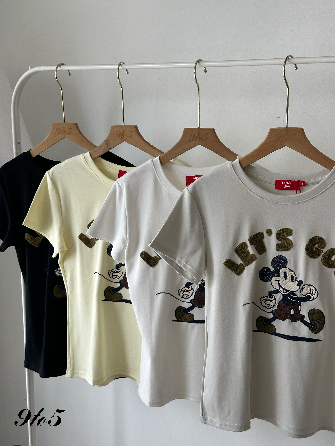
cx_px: 168
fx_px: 619
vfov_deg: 39.7
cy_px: 223
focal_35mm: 48
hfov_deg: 30.3
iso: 80
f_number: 1.78
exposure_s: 1/74
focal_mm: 6.86
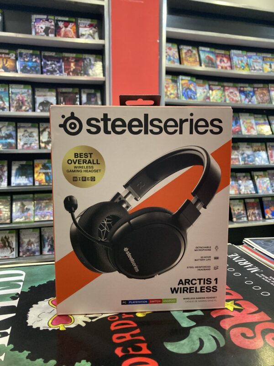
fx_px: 296
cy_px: 183
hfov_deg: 49.7
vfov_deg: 63.4
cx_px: 137
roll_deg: -1.1
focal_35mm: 28
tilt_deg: -5.4
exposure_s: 1/50
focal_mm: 3.99
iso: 320
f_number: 1.8
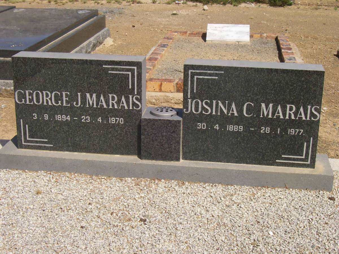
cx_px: 170
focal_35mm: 56
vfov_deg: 26.1
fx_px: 548
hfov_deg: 34.3
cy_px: 127
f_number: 6
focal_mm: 9.4
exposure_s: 1/612
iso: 80
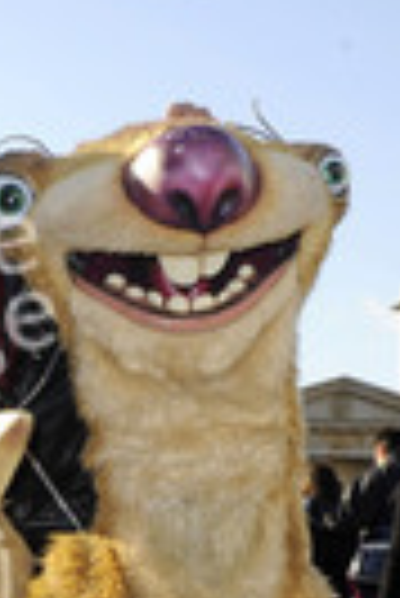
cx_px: -43
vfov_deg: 16.0
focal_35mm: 126
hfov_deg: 10.8
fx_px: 2094
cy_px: 549
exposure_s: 1/320
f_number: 11
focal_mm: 42
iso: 500
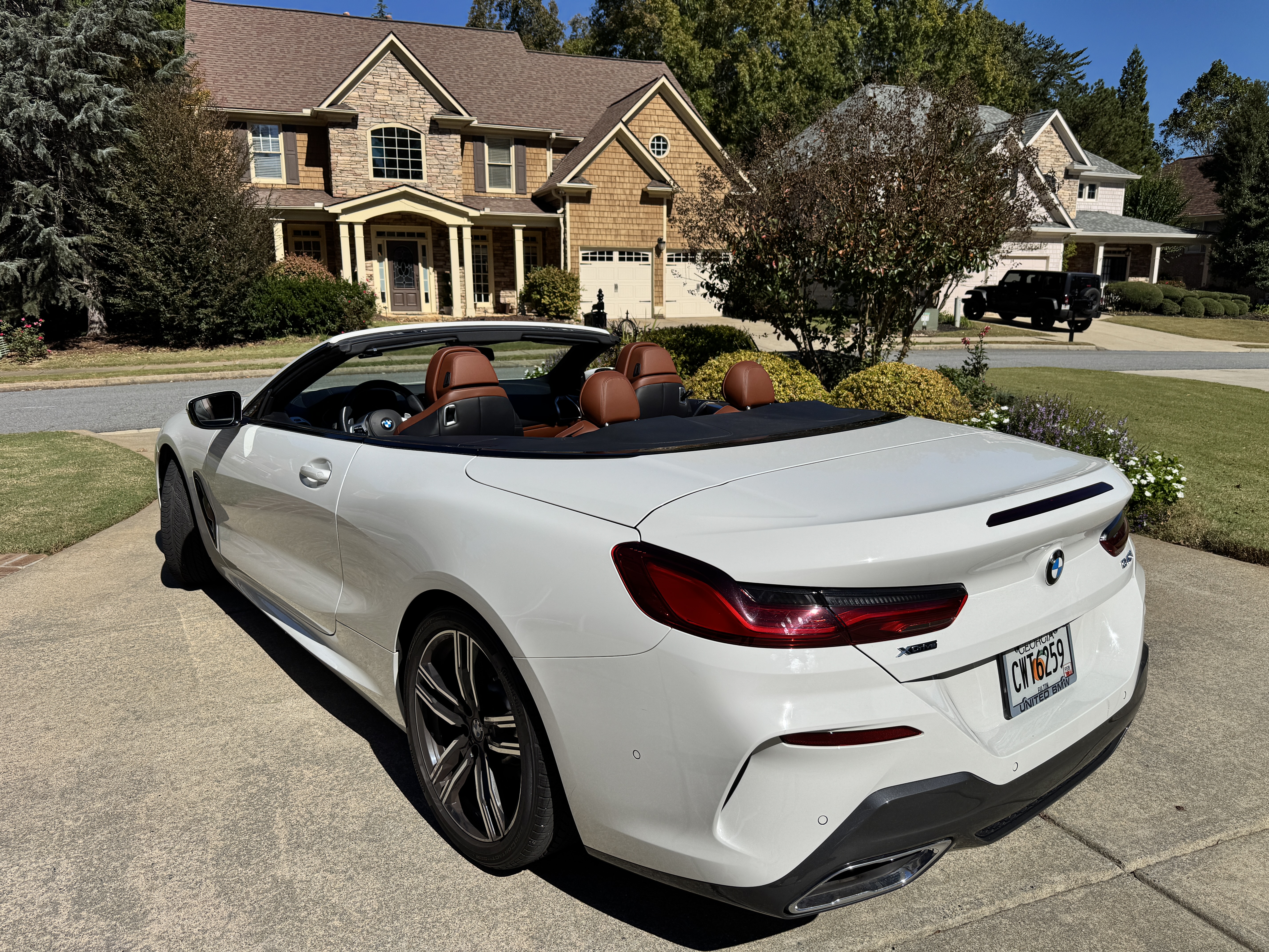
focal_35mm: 24
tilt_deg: -12.1
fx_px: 880
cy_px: 476
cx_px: 634
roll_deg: +0.8
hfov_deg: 71.6
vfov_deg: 56.8
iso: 80
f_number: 1.78
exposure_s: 1/10417
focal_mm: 6.76
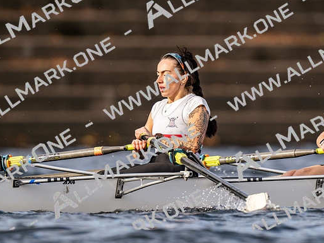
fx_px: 9165
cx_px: 181
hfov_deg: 2.0
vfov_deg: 1.5
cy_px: 122
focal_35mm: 979
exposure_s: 1/2500
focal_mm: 600
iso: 280
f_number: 4
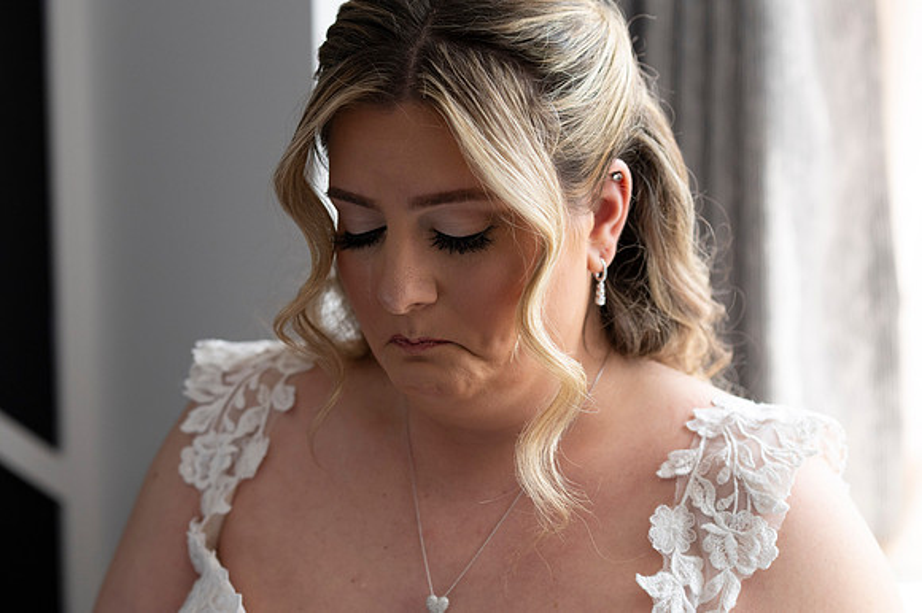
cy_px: 306
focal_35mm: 85
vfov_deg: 16.1
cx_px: 461
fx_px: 2176
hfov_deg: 23.9
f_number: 4
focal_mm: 85
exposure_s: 1/640
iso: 1600
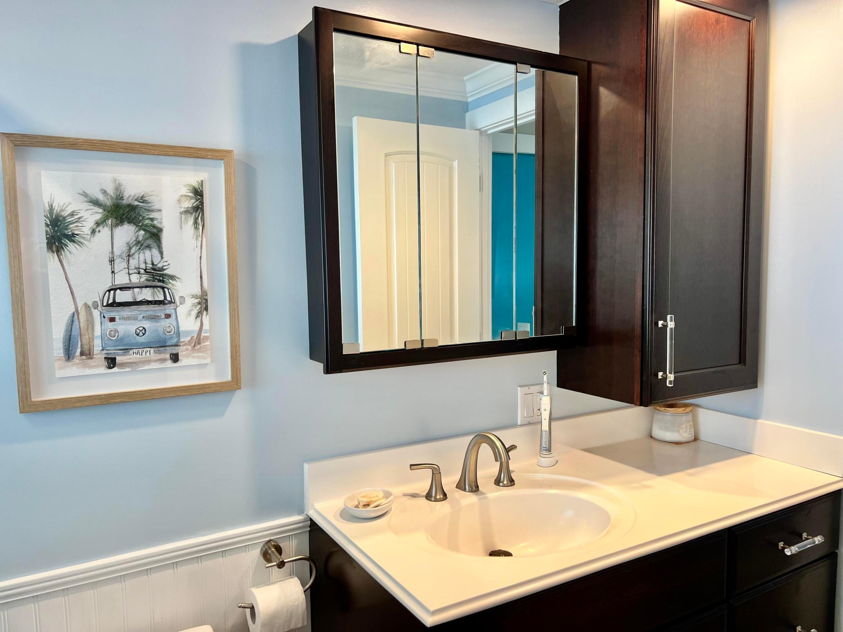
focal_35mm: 26
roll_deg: +2.2
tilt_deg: -5.9
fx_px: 633
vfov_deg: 53.1
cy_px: 316
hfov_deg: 67.3
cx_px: 422
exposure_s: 1/120
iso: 100
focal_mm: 5.7
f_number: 1.5
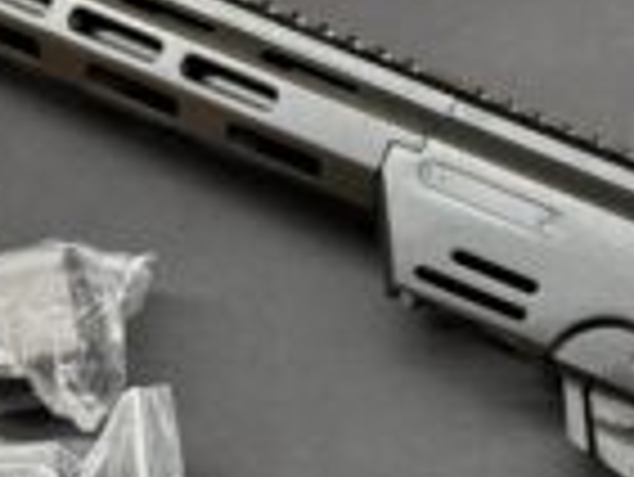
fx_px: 1558
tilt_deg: -74.9
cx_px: 625
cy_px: 416
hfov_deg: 22.2
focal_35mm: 85
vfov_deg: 17.2
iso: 500
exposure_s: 1/60
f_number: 1.78
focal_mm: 6.76
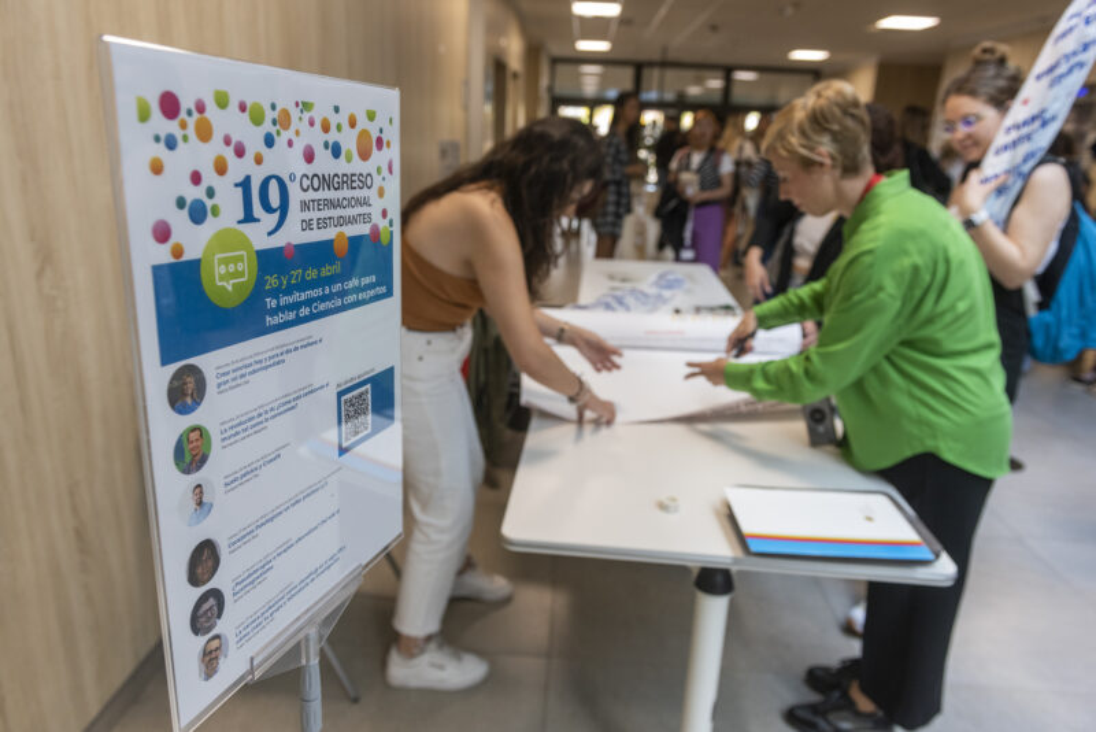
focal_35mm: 24
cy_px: 366
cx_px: 548
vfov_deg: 53.2
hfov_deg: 73.7
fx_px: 731
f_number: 3.5
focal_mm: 24
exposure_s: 1/160
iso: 1000
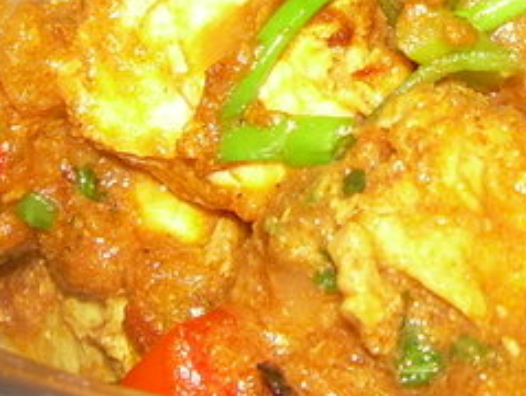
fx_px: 1933
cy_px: -169
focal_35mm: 127
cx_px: 363
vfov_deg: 11.3
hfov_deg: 15.5
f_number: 2.8
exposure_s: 1/60
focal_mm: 6.3
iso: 50
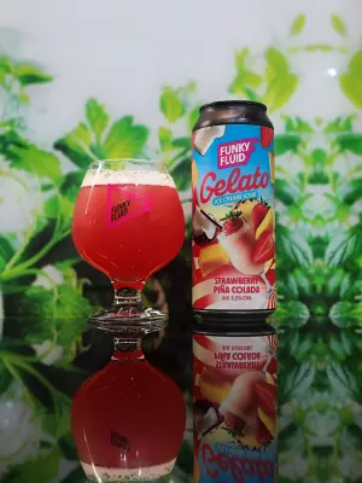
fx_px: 669
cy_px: 242
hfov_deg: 30.3
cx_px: 181
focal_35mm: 48
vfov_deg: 39.7
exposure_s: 1/100
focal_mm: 7.1
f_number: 1.9
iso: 1207
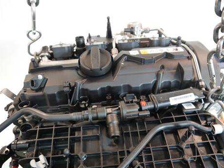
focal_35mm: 29
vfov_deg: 48.3
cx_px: 113
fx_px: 188
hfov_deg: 61.6
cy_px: 86
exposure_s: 1/60
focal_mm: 14
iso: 800
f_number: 3.5
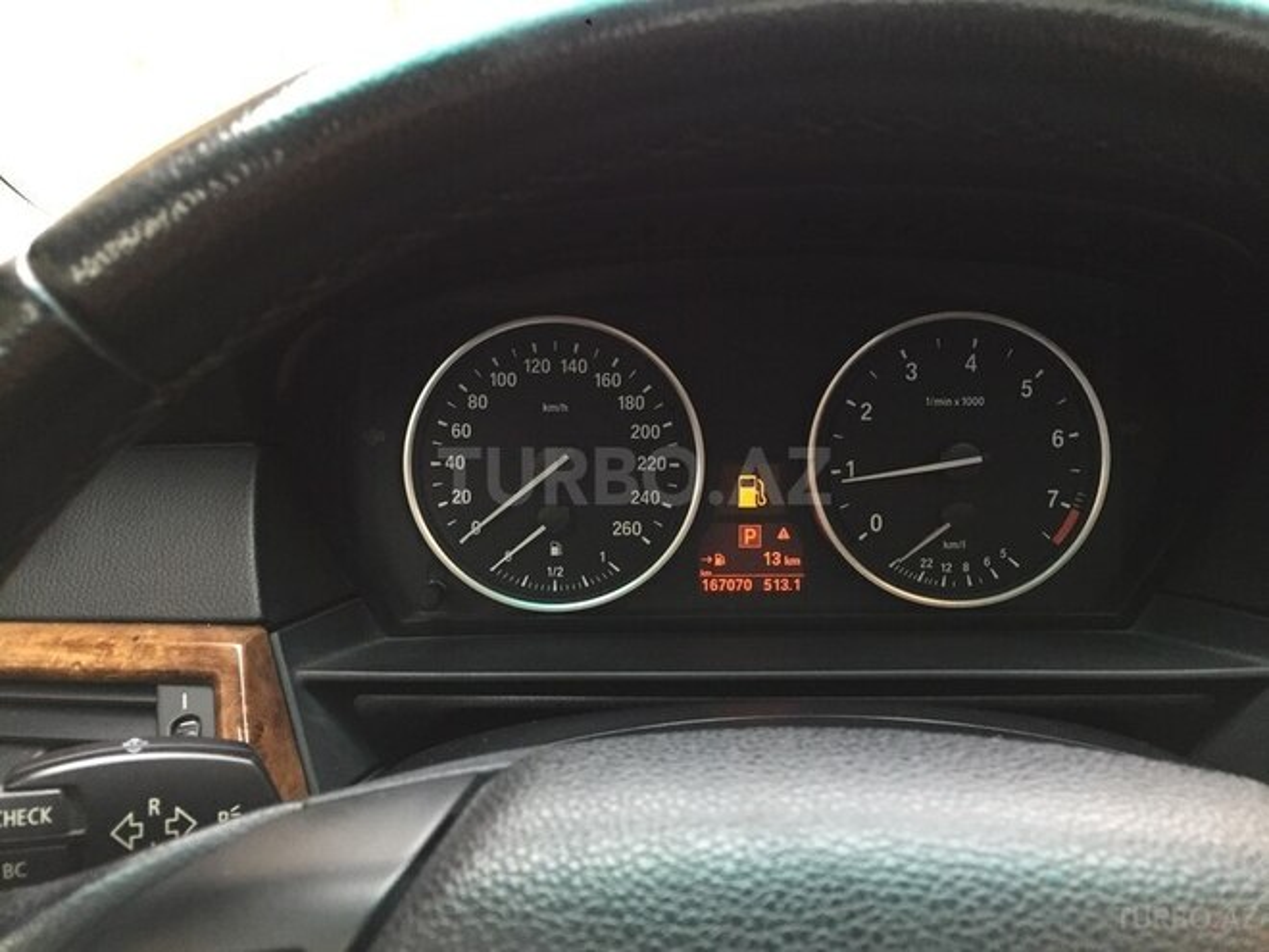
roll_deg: +0.8
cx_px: 634
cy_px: 476
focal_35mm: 29
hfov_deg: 61.7
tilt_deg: -18.0
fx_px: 1063
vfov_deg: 48.2
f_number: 2.2
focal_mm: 4.15
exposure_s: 1/33
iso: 200
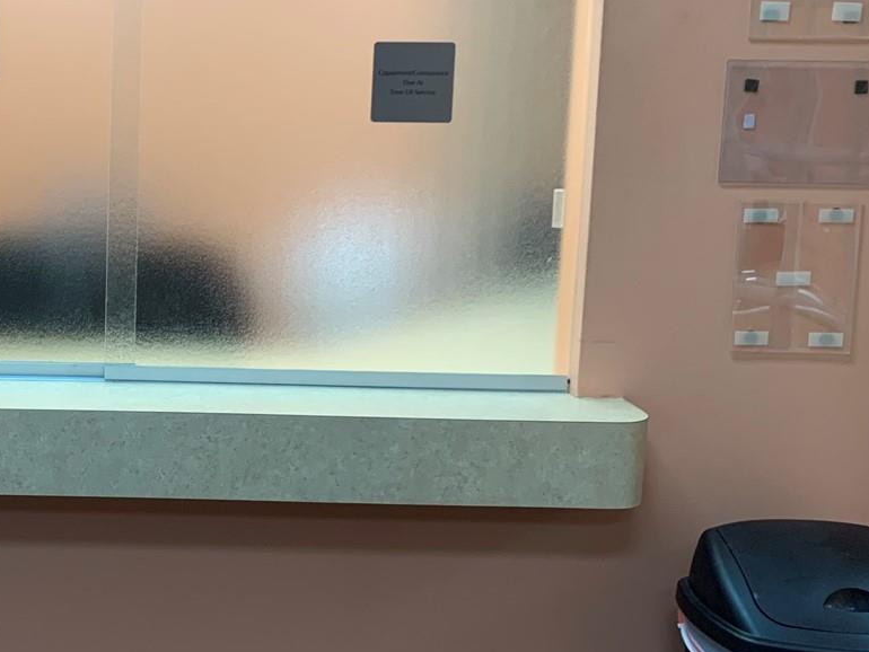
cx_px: 46
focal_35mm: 54
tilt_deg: -7.8
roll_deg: -1.4
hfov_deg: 33.2
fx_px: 1356
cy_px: 206
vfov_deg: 26.9
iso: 80
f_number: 1.8
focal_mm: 4.25
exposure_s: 1/60
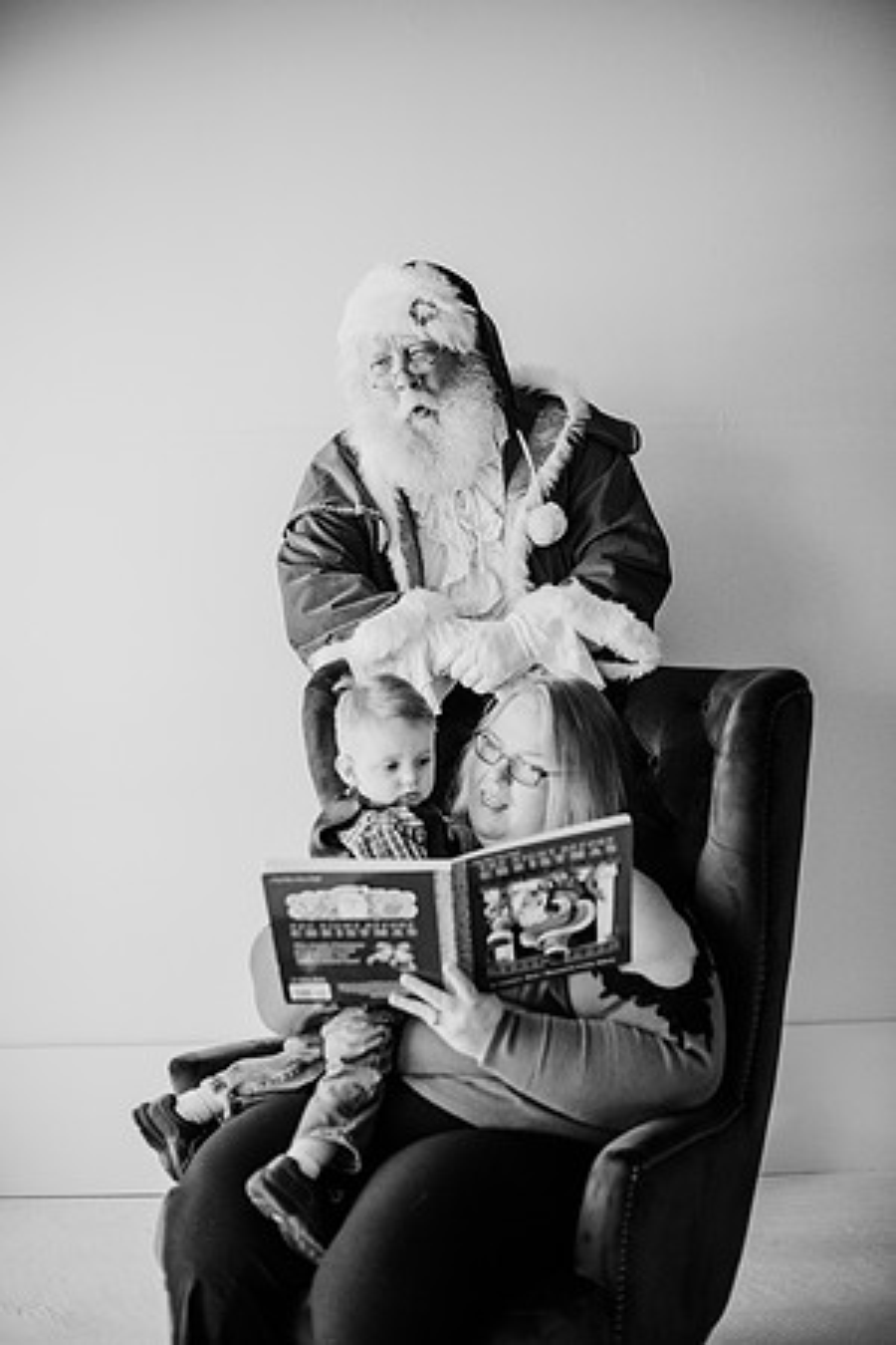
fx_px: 1867
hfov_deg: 27.0
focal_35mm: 50
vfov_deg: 39.6
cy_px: 672
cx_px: 448
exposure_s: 1/640
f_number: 2
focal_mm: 50
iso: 640
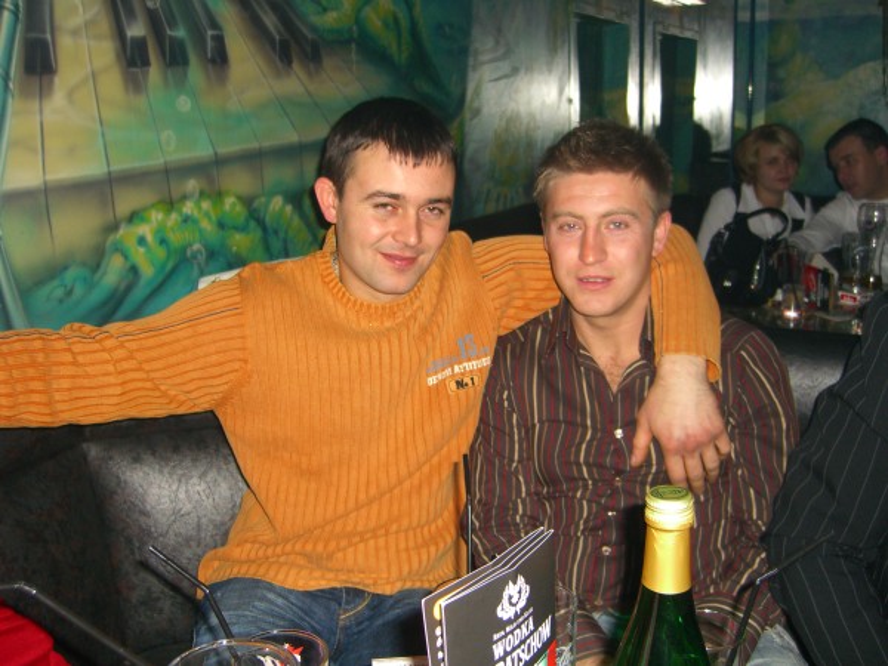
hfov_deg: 49.0
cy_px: 333
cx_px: 444
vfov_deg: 37.7
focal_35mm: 38
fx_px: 975
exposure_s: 1/60
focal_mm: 7.9
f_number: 2.8
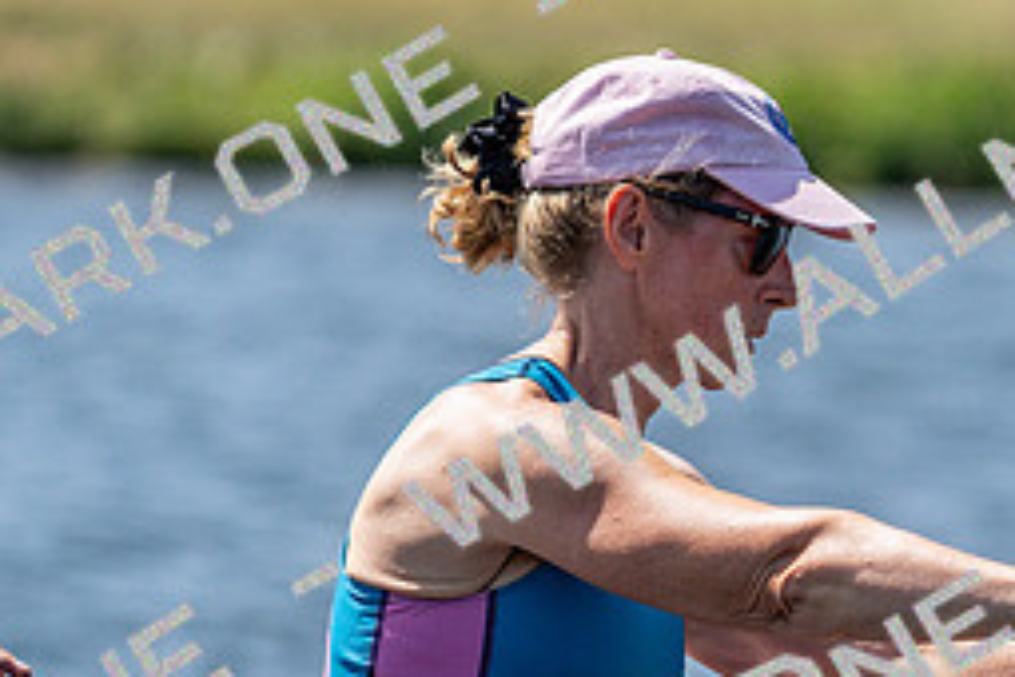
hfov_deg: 2.2
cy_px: 560
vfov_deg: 1.5
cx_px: 896
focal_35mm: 920
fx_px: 25937
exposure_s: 1/2000
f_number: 6.3
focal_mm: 404
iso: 320
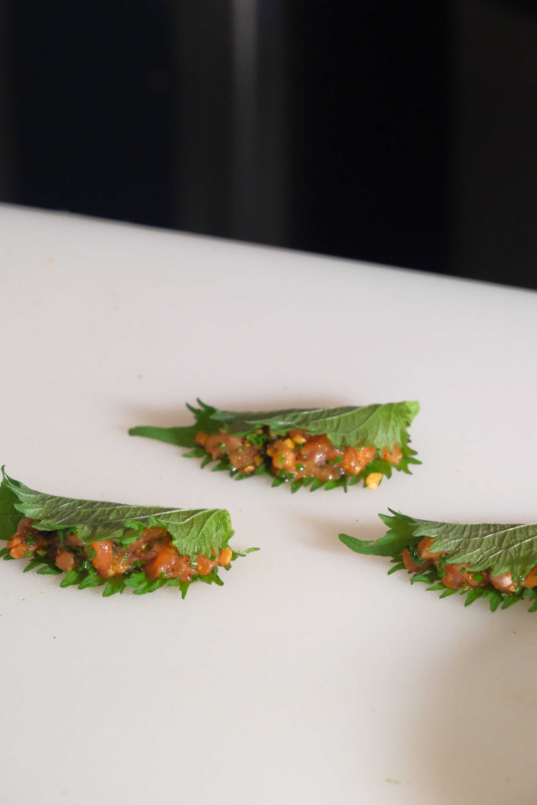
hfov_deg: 11.4
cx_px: 268
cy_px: 402
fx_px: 2685
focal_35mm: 120
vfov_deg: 17.1
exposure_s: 1/125
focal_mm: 80
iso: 4000
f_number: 6.4
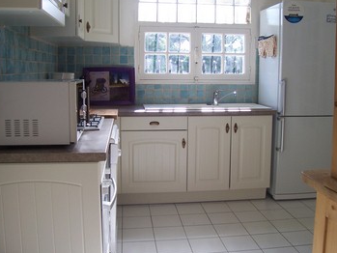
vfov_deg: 36.8
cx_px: 183
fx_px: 380
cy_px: 116
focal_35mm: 39
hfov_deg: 47.8
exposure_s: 1/180
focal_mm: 5.6
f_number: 2.7
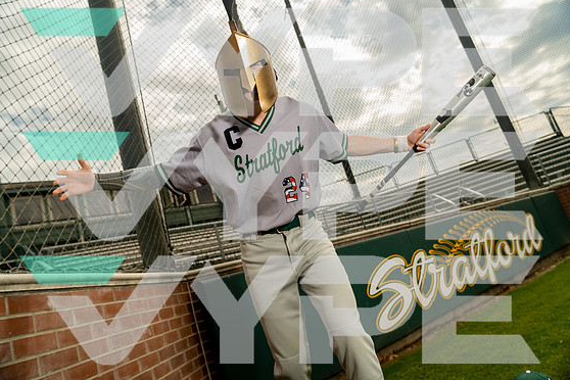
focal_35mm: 26
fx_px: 412
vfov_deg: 49.6
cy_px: 186
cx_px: 283
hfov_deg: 69.4
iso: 250
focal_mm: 25
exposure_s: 1/250
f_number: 4.5
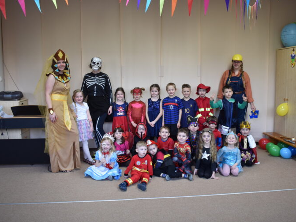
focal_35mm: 33
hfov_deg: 55.3
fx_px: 282
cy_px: 111
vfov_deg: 42.9
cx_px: 161
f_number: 4
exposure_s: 1/60
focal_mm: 20
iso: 500
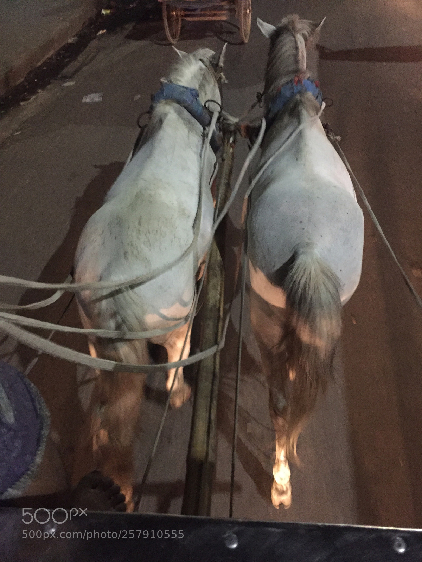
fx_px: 471
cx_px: 211
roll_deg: +1.5
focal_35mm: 29
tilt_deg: -44.9
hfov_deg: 48.2
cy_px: 281
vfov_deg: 61.7
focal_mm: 4.15
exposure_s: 1/17
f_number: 2.2
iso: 400
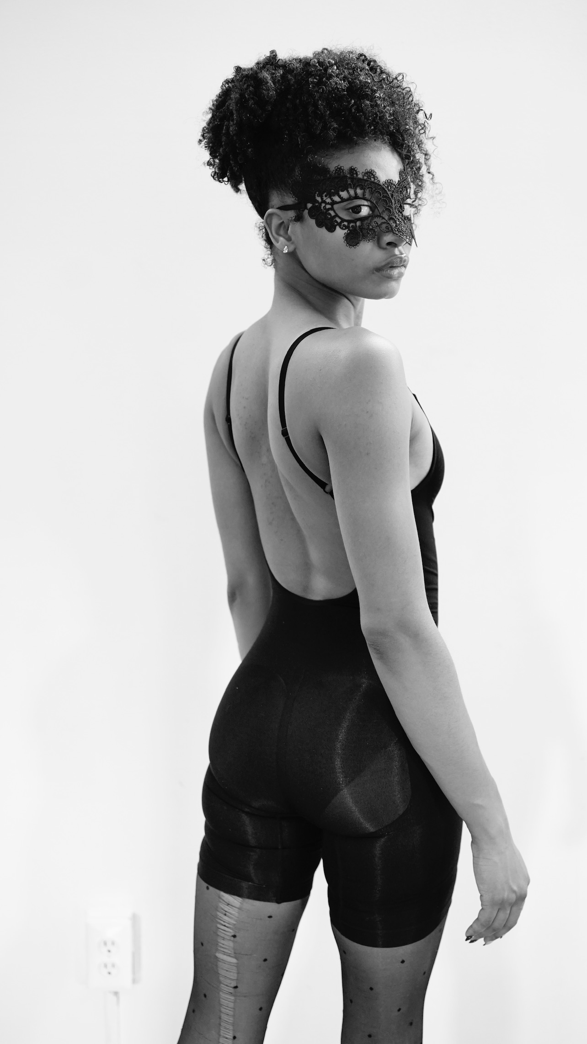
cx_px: 289
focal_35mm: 37
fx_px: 1024
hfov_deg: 32.0
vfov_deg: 54.0
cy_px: 522
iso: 2000
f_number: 2.8
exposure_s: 1/100
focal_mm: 35
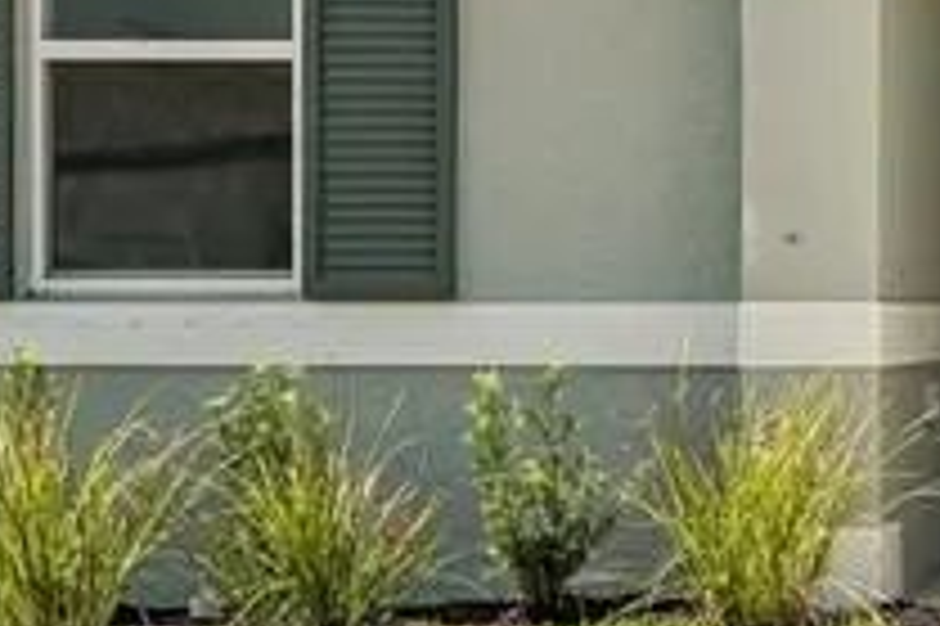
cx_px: 1660
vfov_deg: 9.2
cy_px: 252
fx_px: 3899
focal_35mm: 149
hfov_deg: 12.6
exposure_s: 1/1250
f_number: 8
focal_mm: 30.5
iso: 400
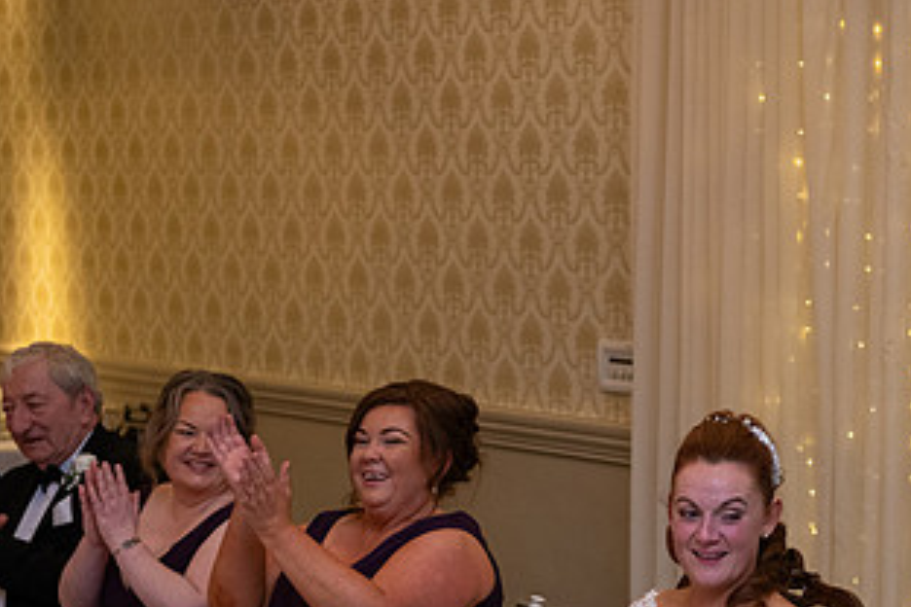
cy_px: 530
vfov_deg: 13.1
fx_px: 2632
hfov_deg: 19.6
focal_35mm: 104
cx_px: 625
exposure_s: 1/160
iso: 1000
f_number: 3.5
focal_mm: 56
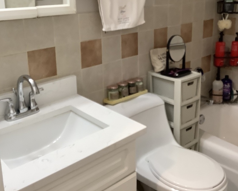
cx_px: 118
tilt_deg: -13.3
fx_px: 289
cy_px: 55
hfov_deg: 44.8
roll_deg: -0.1
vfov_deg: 35.9
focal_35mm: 41
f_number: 2.4
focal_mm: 3.3
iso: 160
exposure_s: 1/60
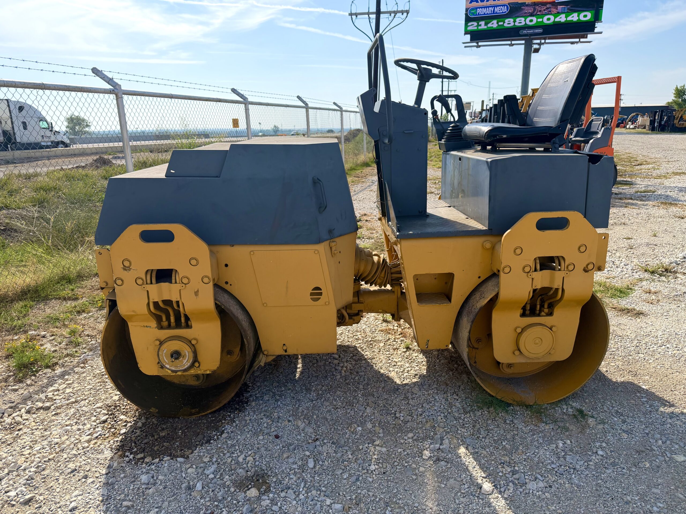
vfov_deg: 56.8
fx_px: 476
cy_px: 257
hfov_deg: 71.6
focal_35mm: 24
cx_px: 343
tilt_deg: -15.0
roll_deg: +1.2
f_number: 1.78
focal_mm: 6.76
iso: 100
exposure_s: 1/6173
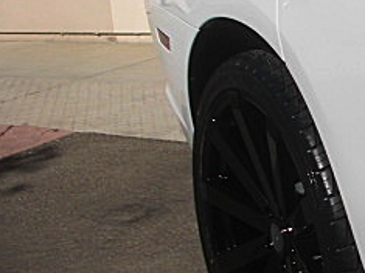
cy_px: 177
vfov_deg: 15.1
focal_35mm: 98
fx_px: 1033
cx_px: 478
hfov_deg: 18.6
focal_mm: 6.3
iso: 50
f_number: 7.9
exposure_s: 1/320
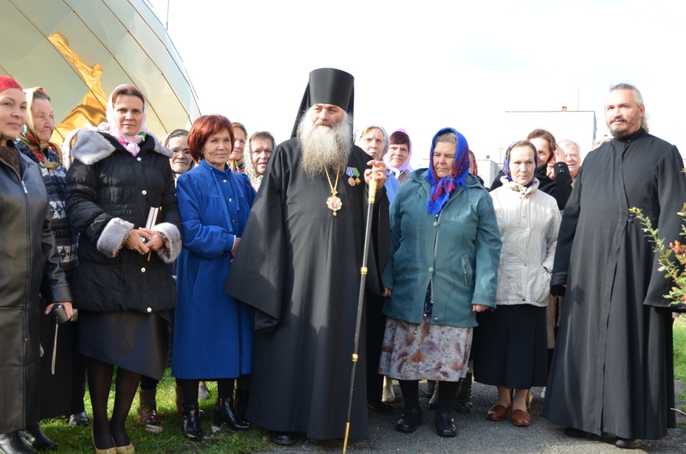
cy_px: 227
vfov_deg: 32.9
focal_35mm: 40
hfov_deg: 48.0
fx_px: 770
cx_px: 343
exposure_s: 1/200
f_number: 7.1
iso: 200
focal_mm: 27
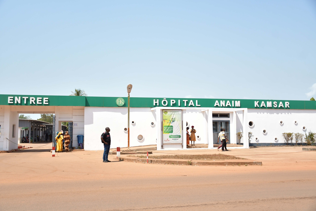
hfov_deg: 55.8
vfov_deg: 38.9
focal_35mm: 34
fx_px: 298
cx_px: 158
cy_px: 106
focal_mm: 23
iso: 800
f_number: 3.8
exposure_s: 1/5000
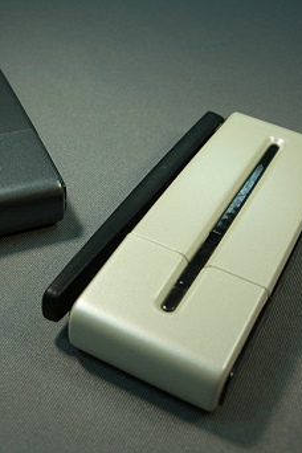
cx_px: 114
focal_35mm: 49
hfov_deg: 27.4
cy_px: 227
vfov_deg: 40.3
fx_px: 617
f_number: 2.6
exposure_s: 1/160
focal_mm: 5.8
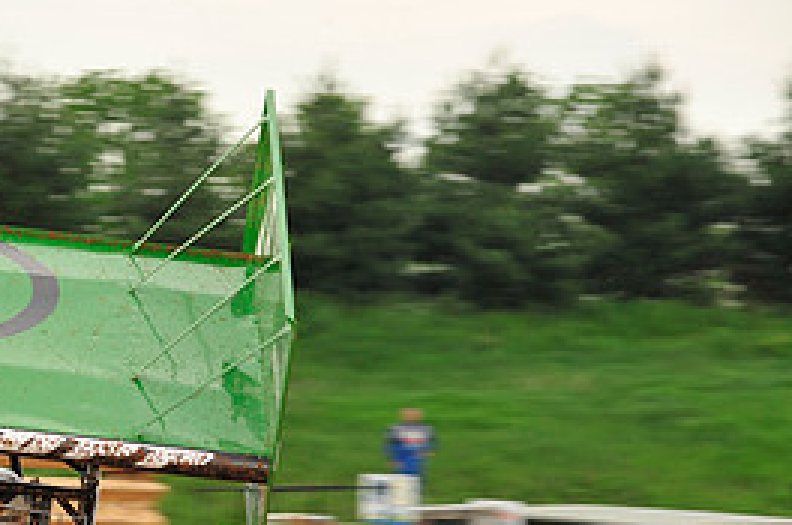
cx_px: -15
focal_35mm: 319
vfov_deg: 4.3
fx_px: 7005
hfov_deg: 6.4
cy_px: 498
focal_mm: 145
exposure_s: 1/320
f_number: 8
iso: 800
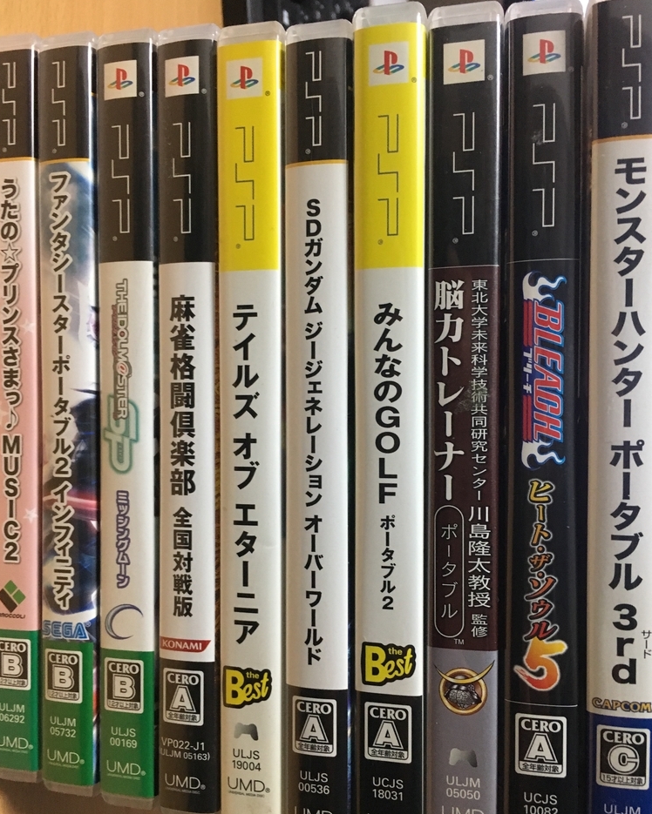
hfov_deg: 47.1
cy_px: 441
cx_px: 332
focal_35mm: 31
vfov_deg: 57.1
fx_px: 748
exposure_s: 1/30
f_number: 2.2
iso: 200
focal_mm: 4.15
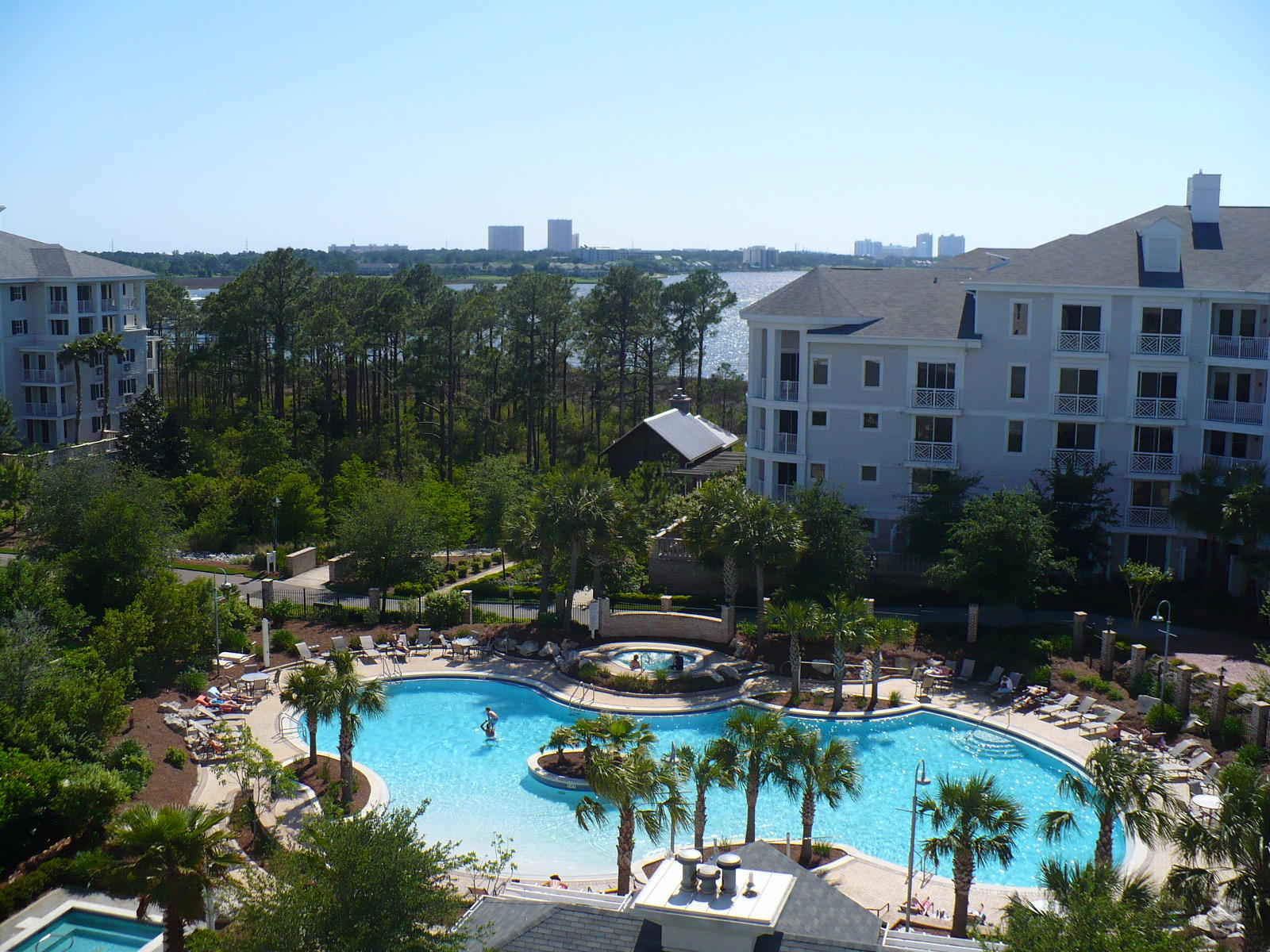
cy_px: 476
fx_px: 1357
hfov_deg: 50.1
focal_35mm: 37
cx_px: 635
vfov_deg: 38.7
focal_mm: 6.1
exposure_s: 1/250
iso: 100
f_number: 8
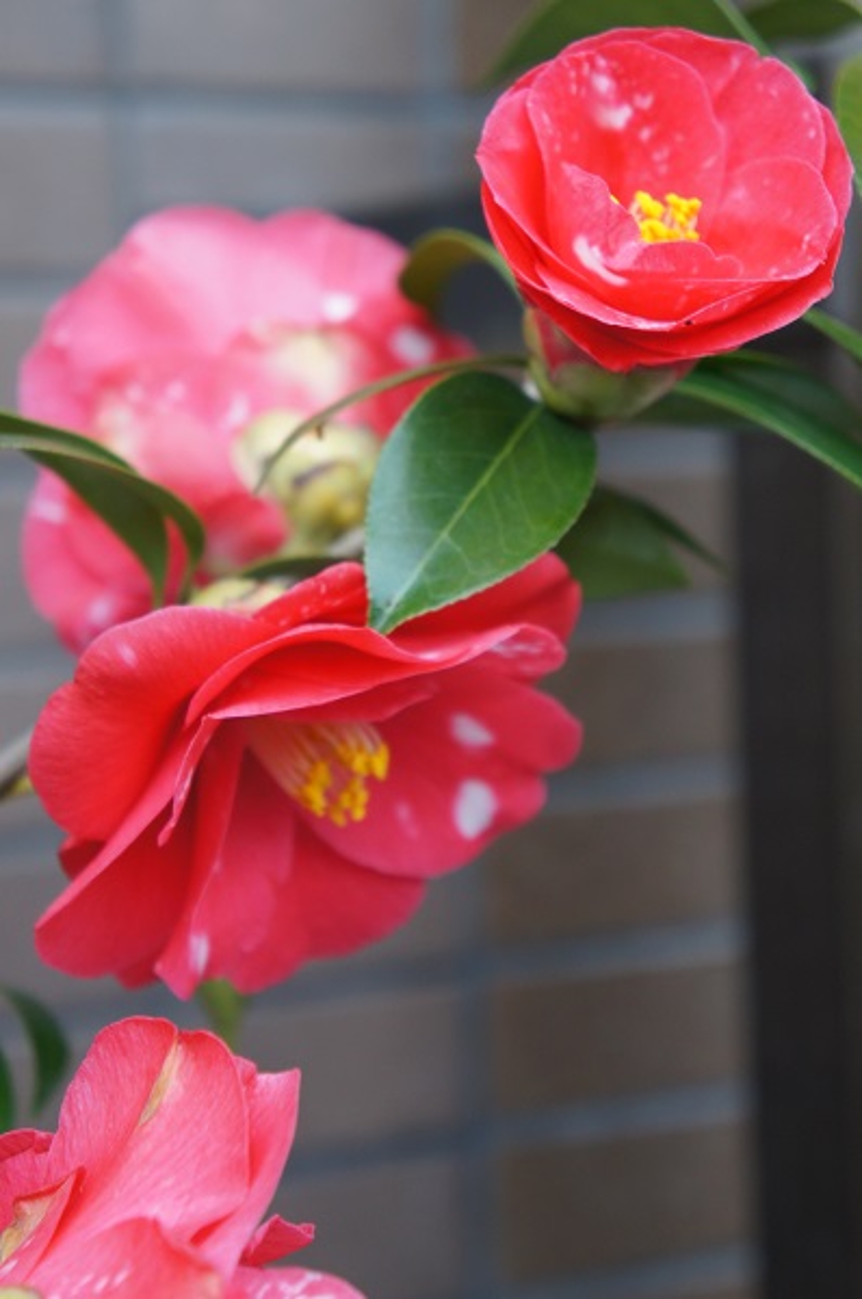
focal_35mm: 82
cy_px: 650
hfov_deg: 16.5
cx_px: 431
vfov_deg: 24.7
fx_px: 2973
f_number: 5.6
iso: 500
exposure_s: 1/160
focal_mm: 55
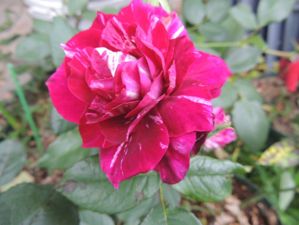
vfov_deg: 56.8
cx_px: 150
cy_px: 112
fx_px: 207
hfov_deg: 71.6
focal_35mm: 24
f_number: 3
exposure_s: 1/30
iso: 220
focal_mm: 4.3
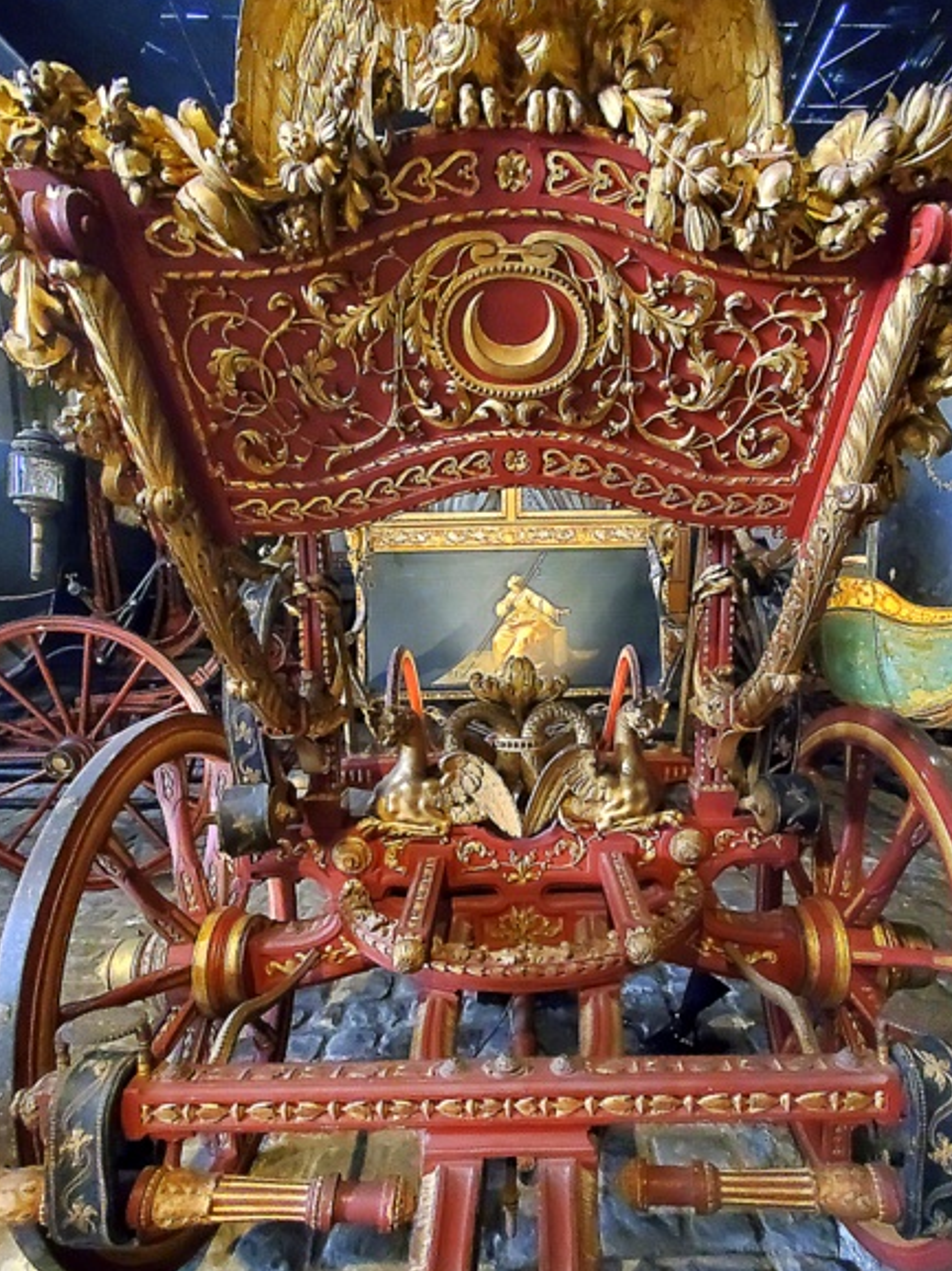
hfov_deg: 71.3
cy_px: 695
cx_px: 536
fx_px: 661
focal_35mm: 18
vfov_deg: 87.5
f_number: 2.2
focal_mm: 1.8
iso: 1000
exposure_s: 1/9
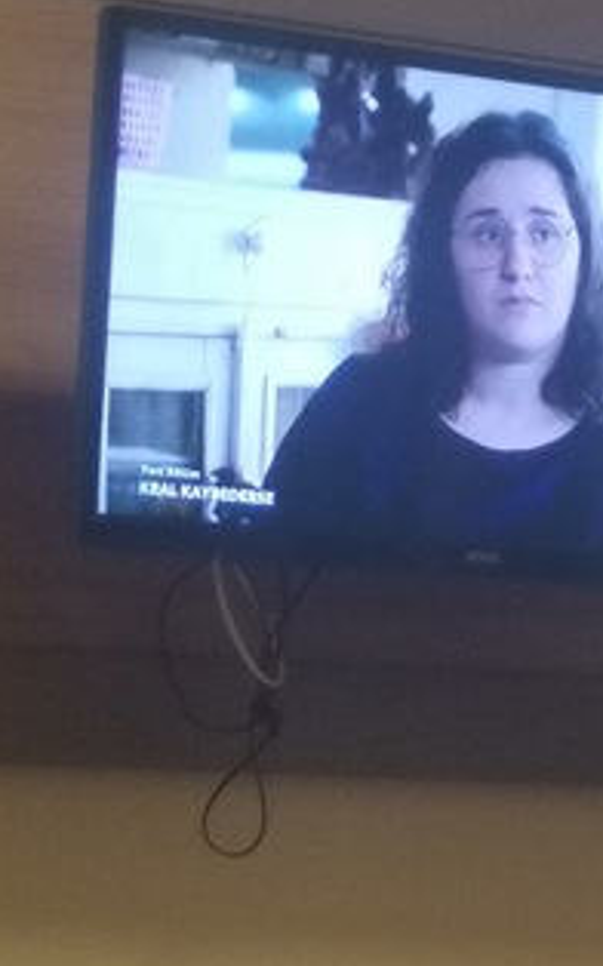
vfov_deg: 14.0
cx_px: 606
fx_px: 3921
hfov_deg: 8.7
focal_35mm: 149
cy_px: 671
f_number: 1.8
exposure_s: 1/50
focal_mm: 4.75
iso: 400
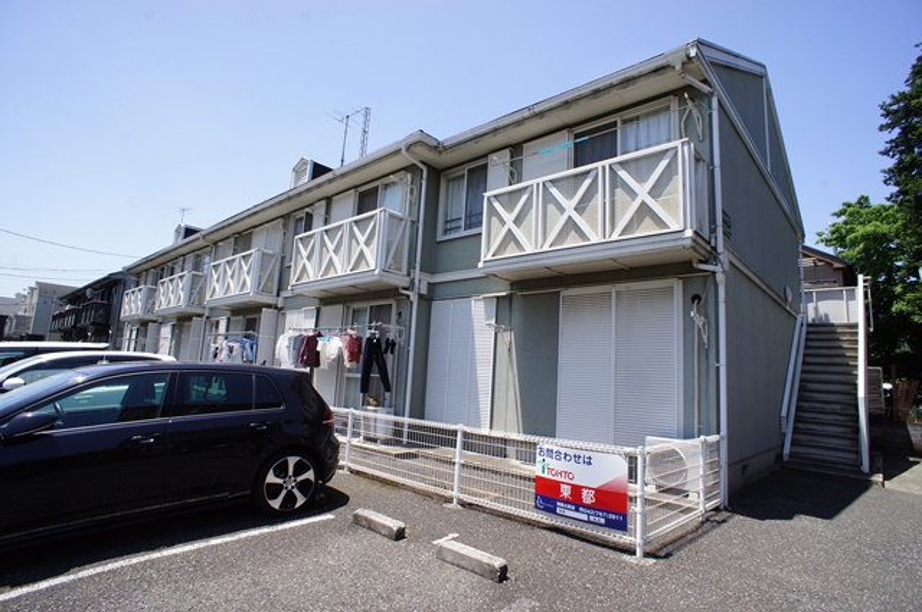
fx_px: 614
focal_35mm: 24
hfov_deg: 73.8
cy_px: 306
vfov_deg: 53.0
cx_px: 461
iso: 200
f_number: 11
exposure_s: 1/160
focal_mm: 16
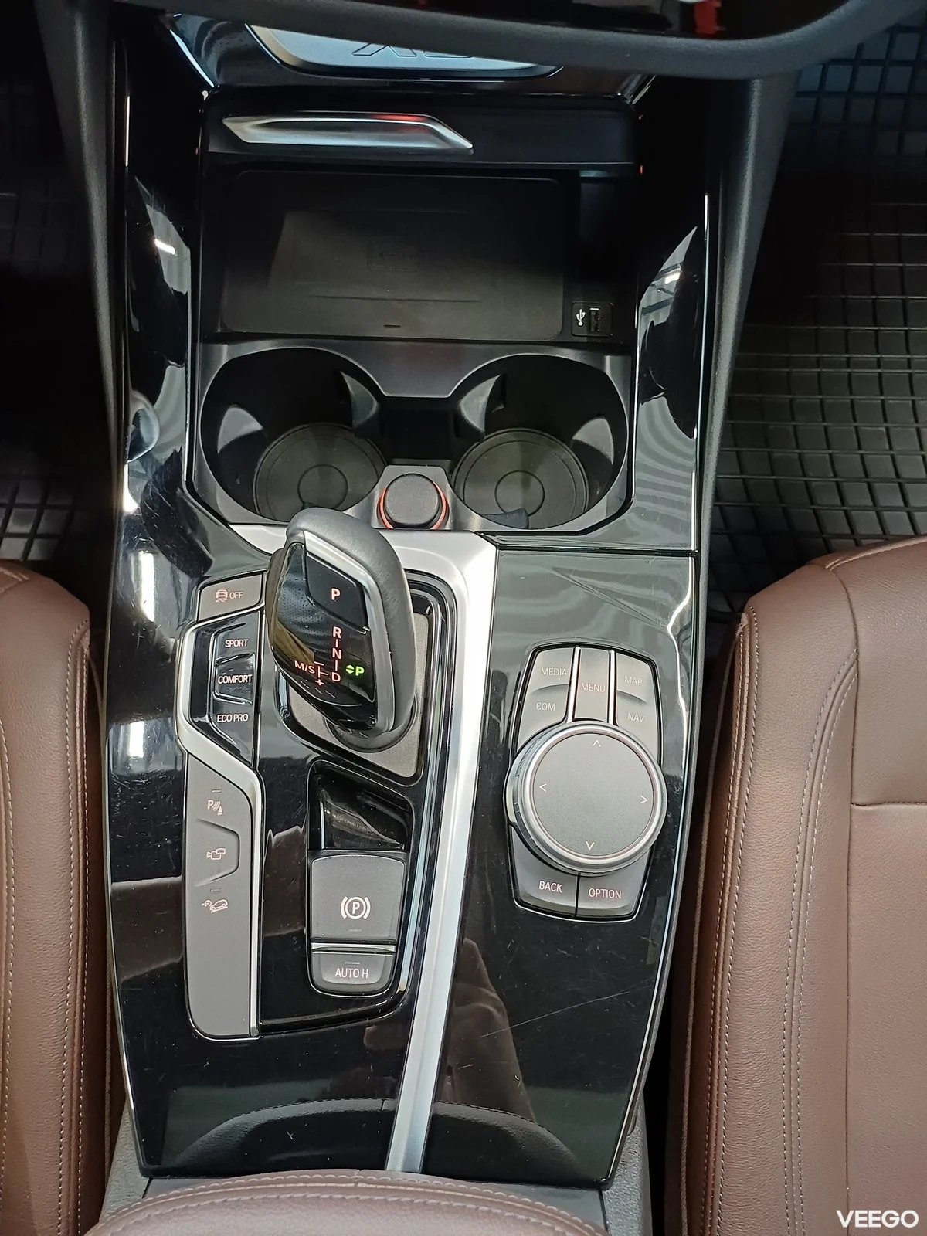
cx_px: 464
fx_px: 893
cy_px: 618
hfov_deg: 54.9
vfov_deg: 69.4
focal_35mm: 25
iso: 1600
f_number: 1.8
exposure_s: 1/20
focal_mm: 4.65
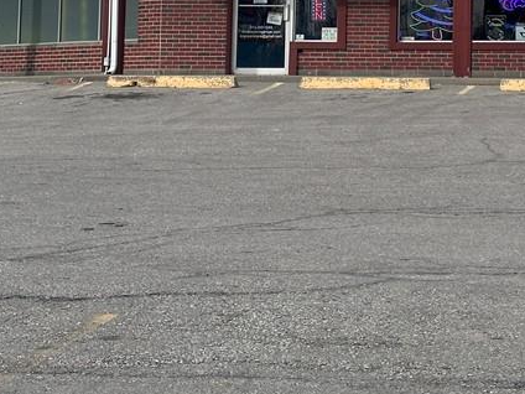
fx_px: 1759
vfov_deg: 12.6
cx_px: 529
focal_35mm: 116
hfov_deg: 16.6
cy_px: -24
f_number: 1.78
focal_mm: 6.86
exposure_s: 1/3597
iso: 64
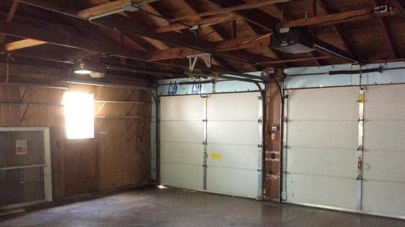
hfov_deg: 54.0
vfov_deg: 31.8
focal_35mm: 37
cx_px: 203
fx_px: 397
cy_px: 144
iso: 320
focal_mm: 3.3
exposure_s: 1/15
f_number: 2.4
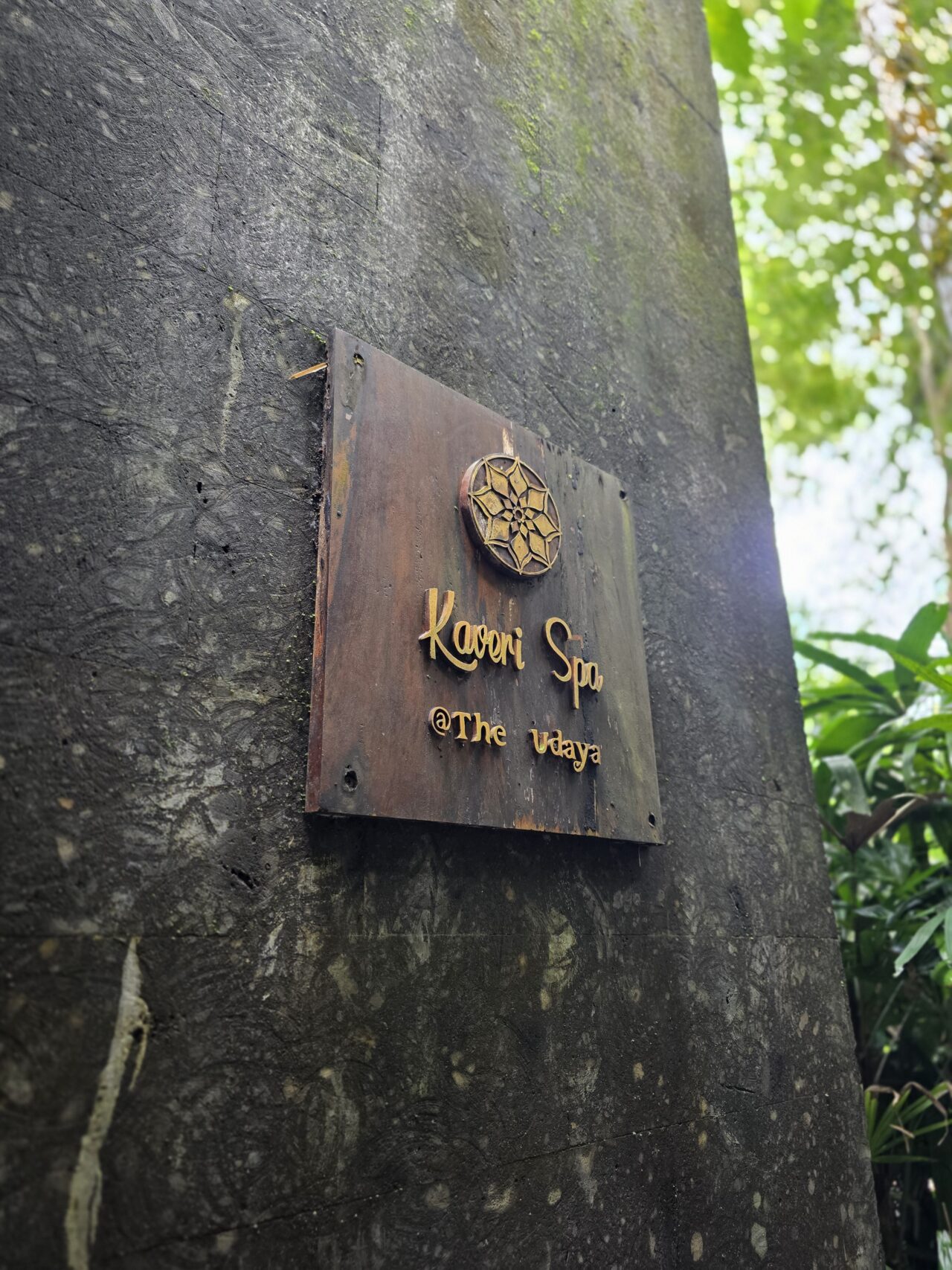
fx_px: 843
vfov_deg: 73.9
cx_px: 476
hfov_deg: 58.9
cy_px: 635
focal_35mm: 23
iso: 160
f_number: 1.7
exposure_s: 1/100
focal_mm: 6.3
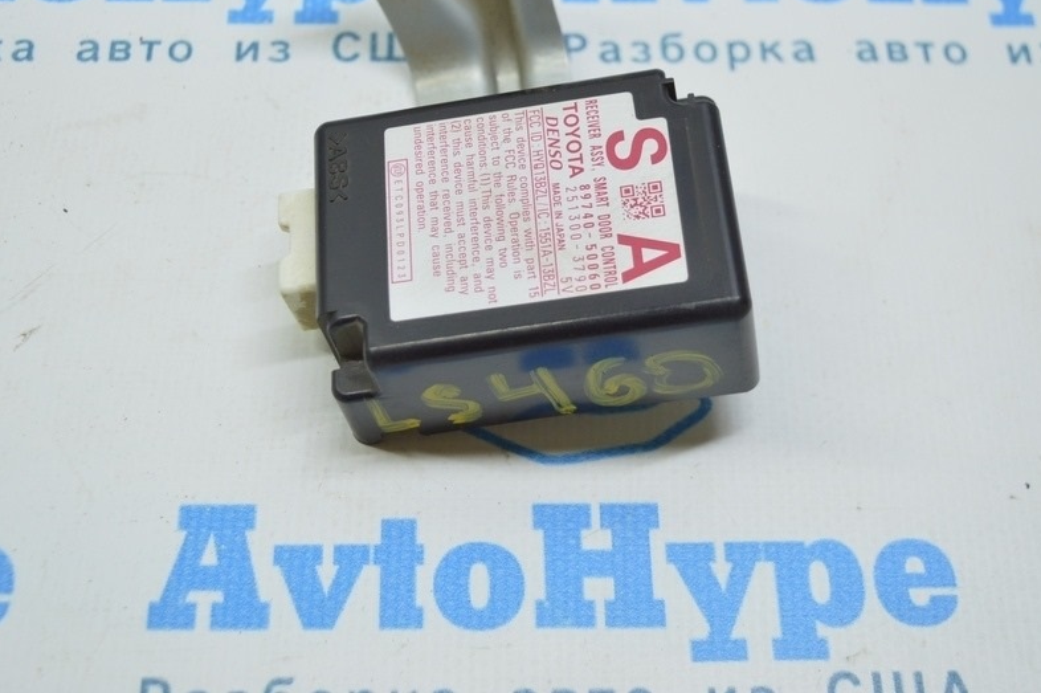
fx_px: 1637
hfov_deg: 35.2
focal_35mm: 57
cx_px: 465
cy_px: 243
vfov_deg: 23.8
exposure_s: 1/60
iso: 400
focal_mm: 29
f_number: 4.2
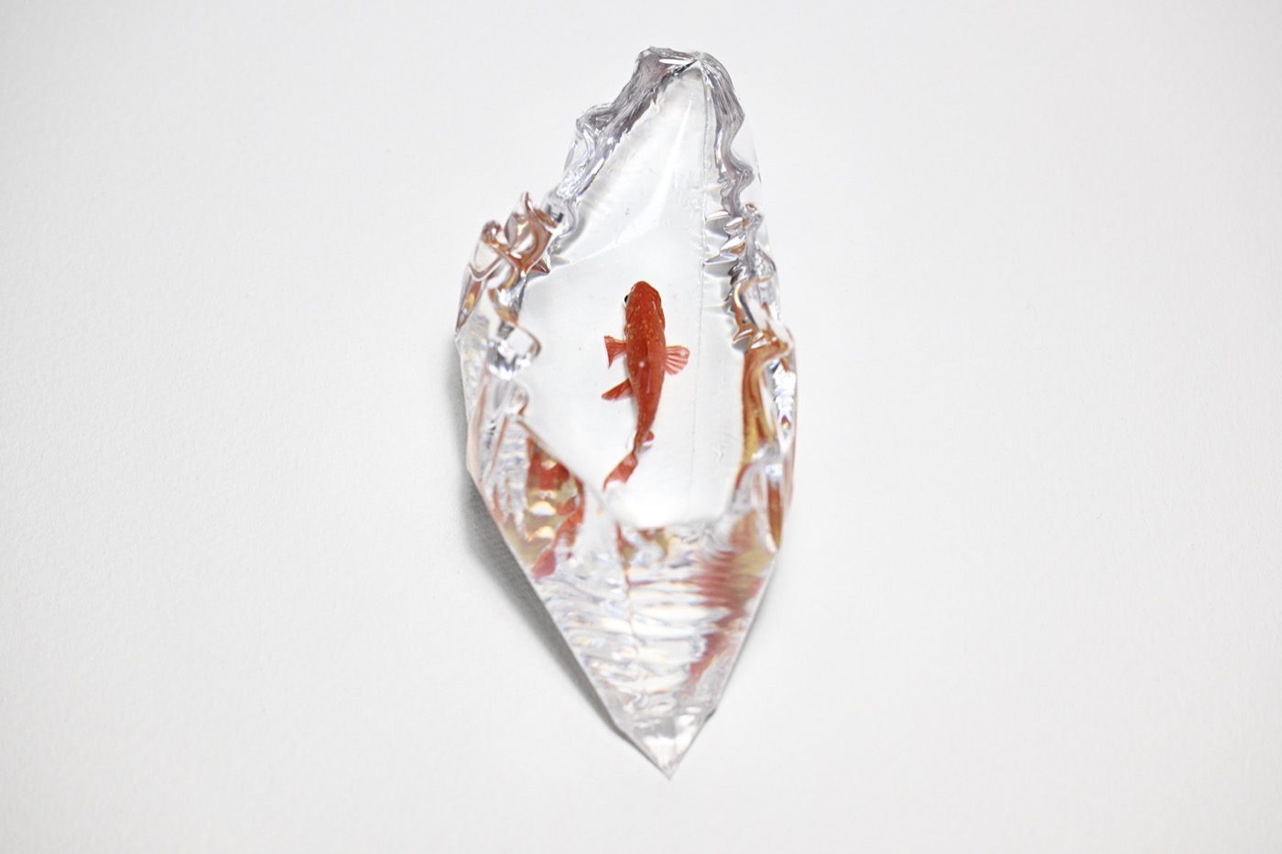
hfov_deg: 37.9
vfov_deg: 25.7
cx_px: 641
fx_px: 1869
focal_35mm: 52
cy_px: 427
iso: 400
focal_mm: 35
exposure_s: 1/125
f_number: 4.5
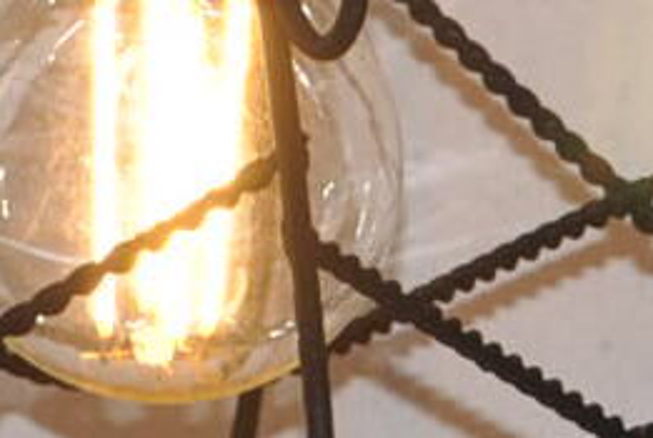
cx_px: 235
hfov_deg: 2.7
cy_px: -70
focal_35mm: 771
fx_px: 14017
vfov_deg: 1.8
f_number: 10
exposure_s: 1/200
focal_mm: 105
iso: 200
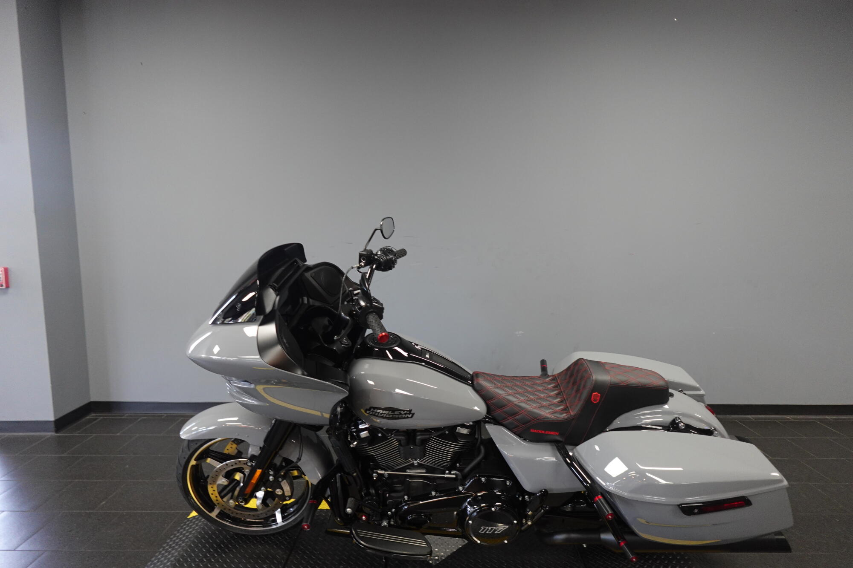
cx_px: 426
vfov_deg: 61.9
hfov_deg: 84.0
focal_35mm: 20
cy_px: 284
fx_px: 474
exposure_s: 1/80
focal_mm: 7.6
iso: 500
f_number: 2
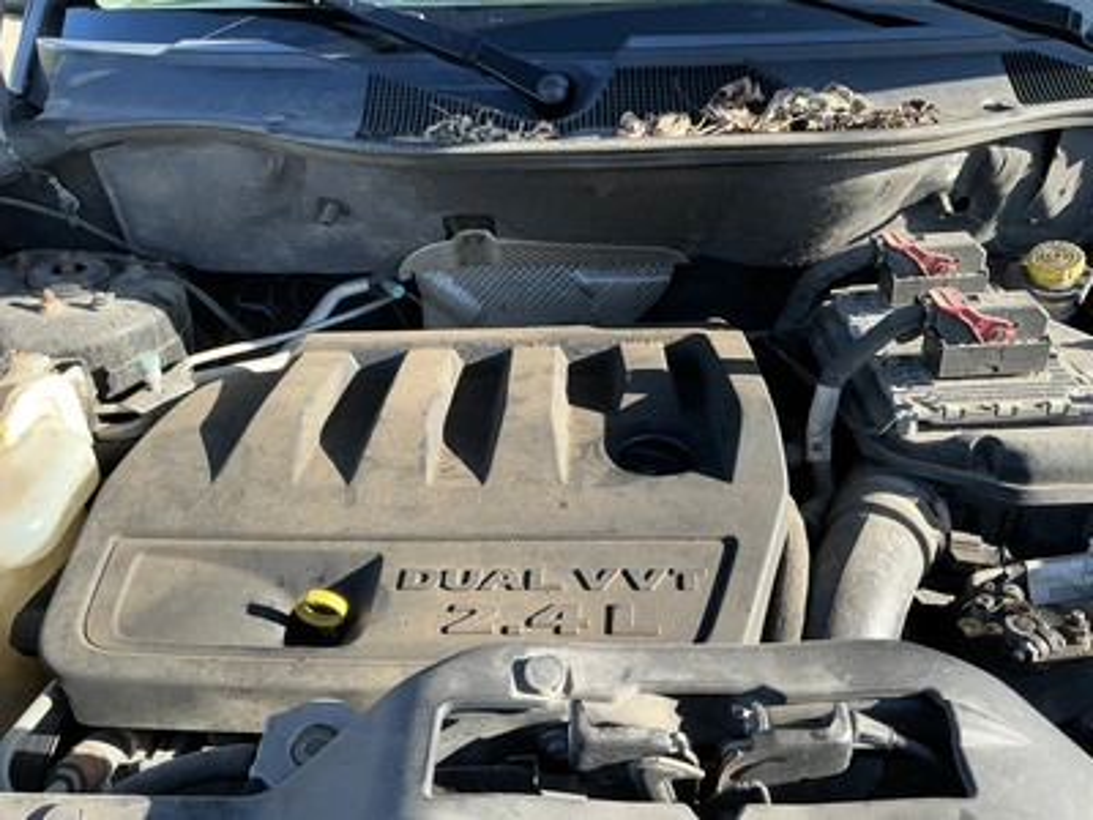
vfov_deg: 49.7
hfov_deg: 63.4
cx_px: 546
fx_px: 884
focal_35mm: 28
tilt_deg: -34.0
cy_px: 410
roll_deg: +1.6
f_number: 1.8
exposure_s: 1/225
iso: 20
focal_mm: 3
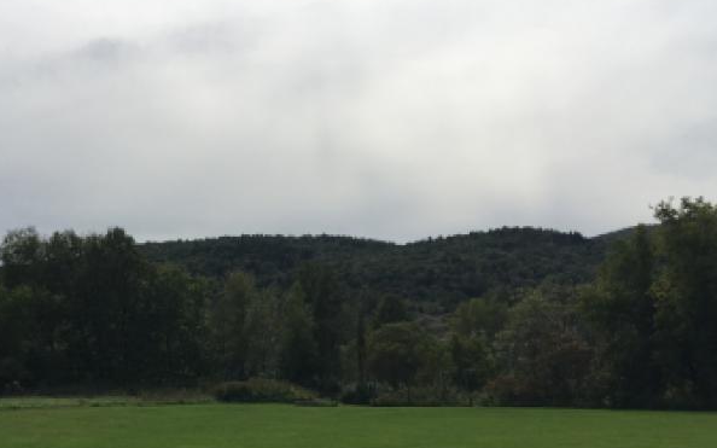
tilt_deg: -2.2
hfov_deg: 37.7
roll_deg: +0.6
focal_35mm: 53
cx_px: 225
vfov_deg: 23.4
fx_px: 1035
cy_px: 447
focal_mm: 4.15
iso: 32
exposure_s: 1/4405
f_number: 2.2
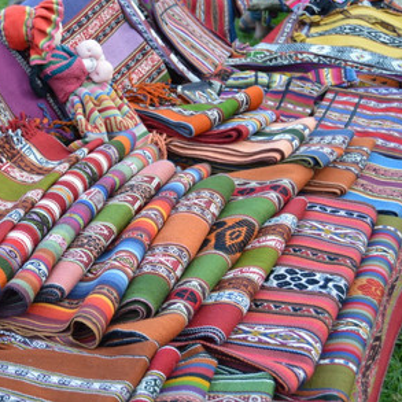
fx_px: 797
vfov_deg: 28.3
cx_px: 114
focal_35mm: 61
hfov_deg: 28.0
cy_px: 198
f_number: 5
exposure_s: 1/100
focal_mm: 31
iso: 400
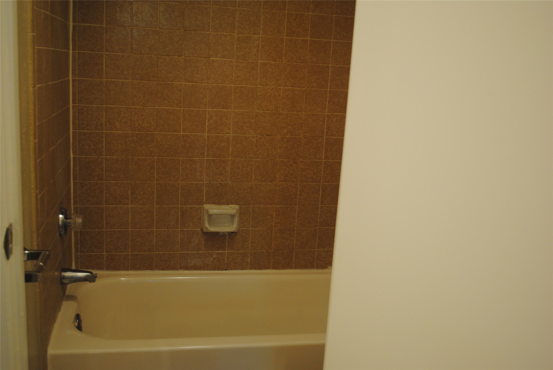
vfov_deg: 37.0
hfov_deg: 53.1
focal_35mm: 36
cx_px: 276
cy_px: 185
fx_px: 554
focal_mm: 24
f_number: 4
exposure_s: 1/40
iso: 400
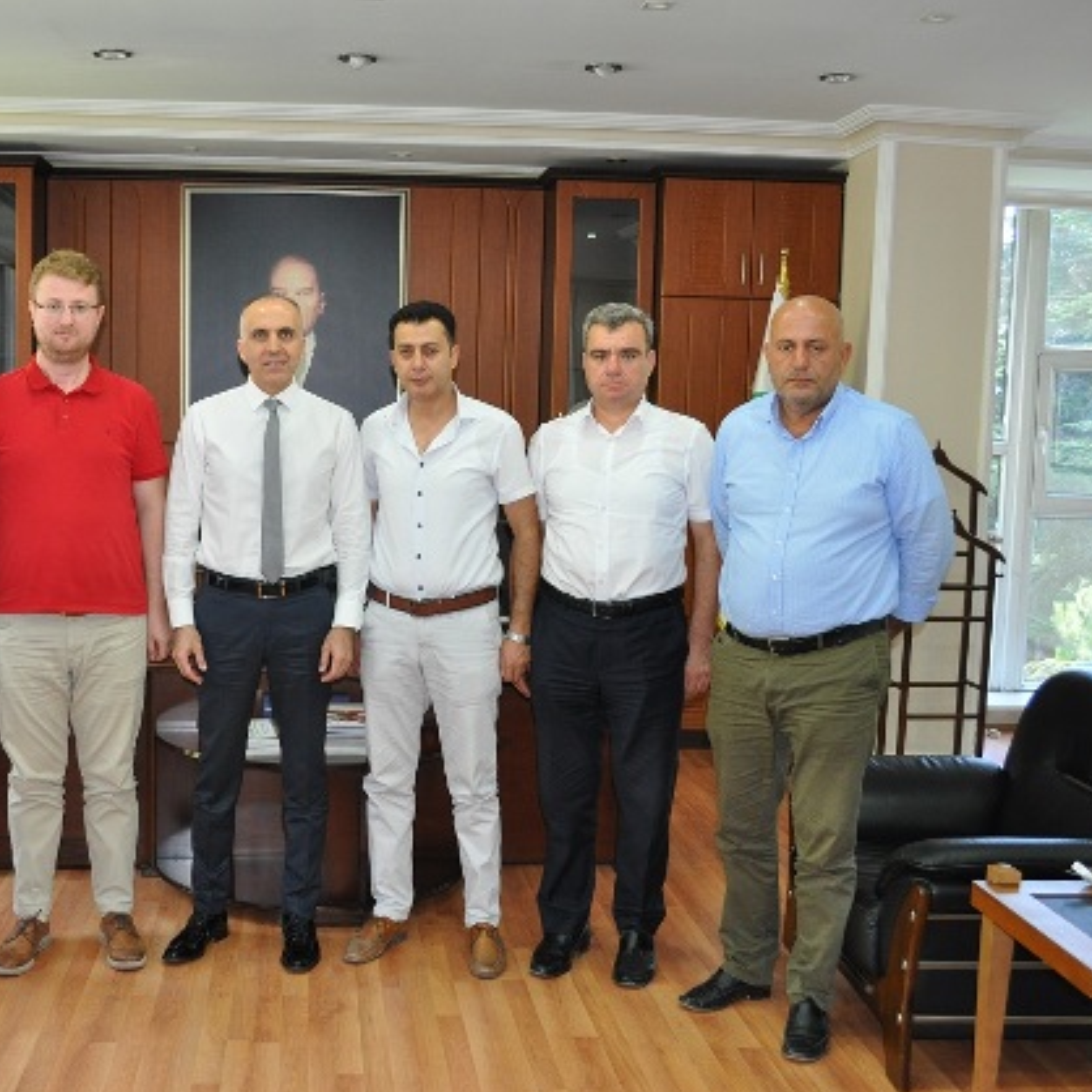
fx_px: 1392
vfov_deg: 42.8
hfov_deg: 42.3
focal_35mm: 39
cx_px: 376
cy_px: 553
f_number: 3.8
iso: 800
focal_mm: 20
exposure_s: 1/60
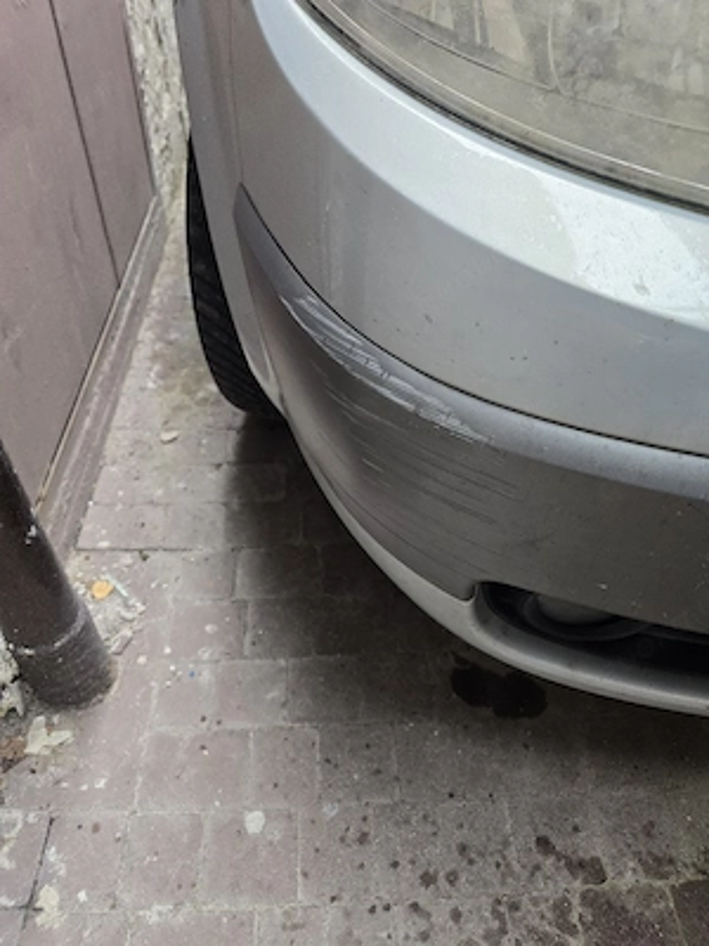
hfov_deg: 58.9
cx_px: 354
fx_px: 628
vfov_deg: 73.9
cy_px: 473
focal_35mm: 23
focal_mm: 6.3
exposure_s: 1/101
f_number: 1.7
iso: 250
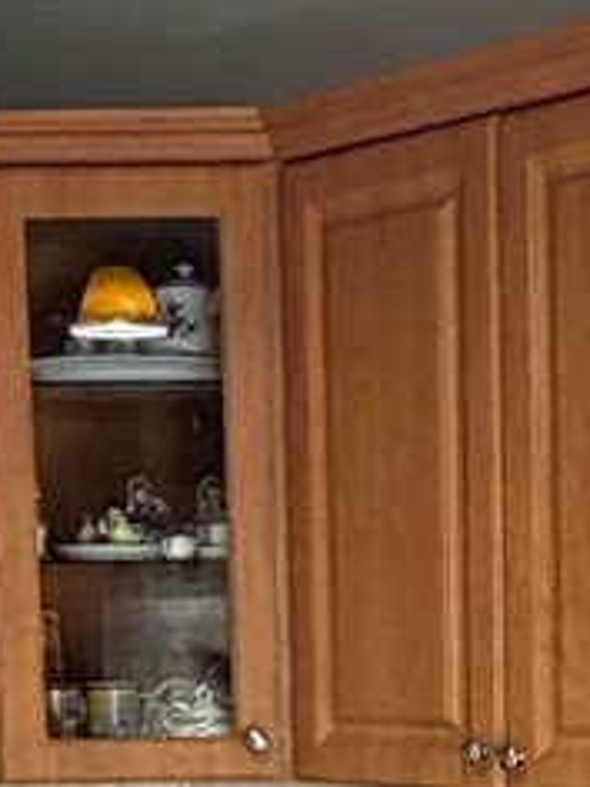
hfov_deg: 15.5
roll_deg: +0.3
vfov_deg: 19.5
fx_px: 2159
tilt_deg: -8.4
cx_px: 460
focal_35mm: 95
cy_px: 934
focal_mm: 2.22
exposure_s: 1/121
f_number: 2.2
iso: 320
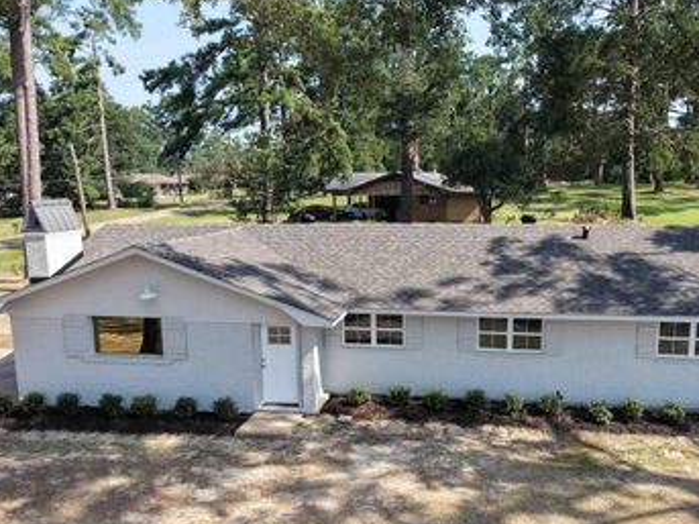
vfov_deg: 40.5
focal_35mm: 35
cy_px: 307
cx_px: 410
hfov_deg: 52.4
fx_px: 707
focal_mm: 8.67
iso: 170
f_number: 1.8
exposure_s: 1/2000
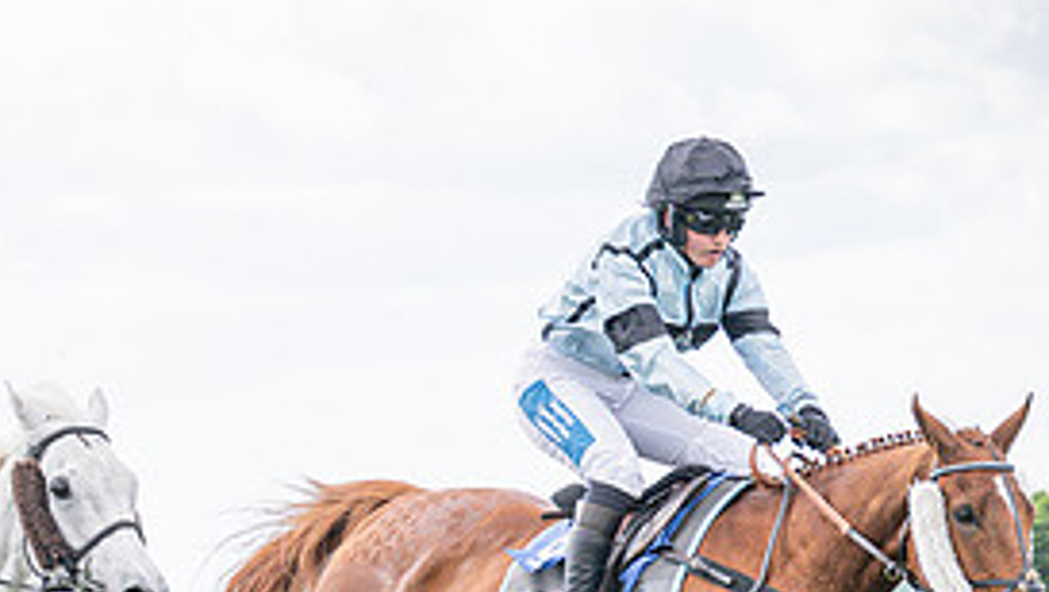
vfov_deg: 4.1
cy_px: 673
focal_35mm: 298
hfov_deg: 7.2
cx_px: -360
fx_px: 8295
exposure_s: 1/1600
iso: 400
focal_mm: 70
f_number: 4
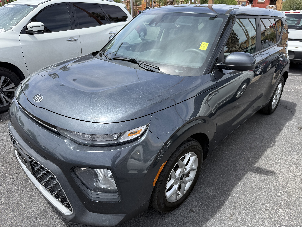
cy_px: 114
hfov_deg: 71.6
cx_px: 151
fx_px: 209
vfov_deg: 56.8
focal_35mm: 24
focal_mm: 6.76
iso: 80
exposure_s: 1/2169
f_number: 1.78
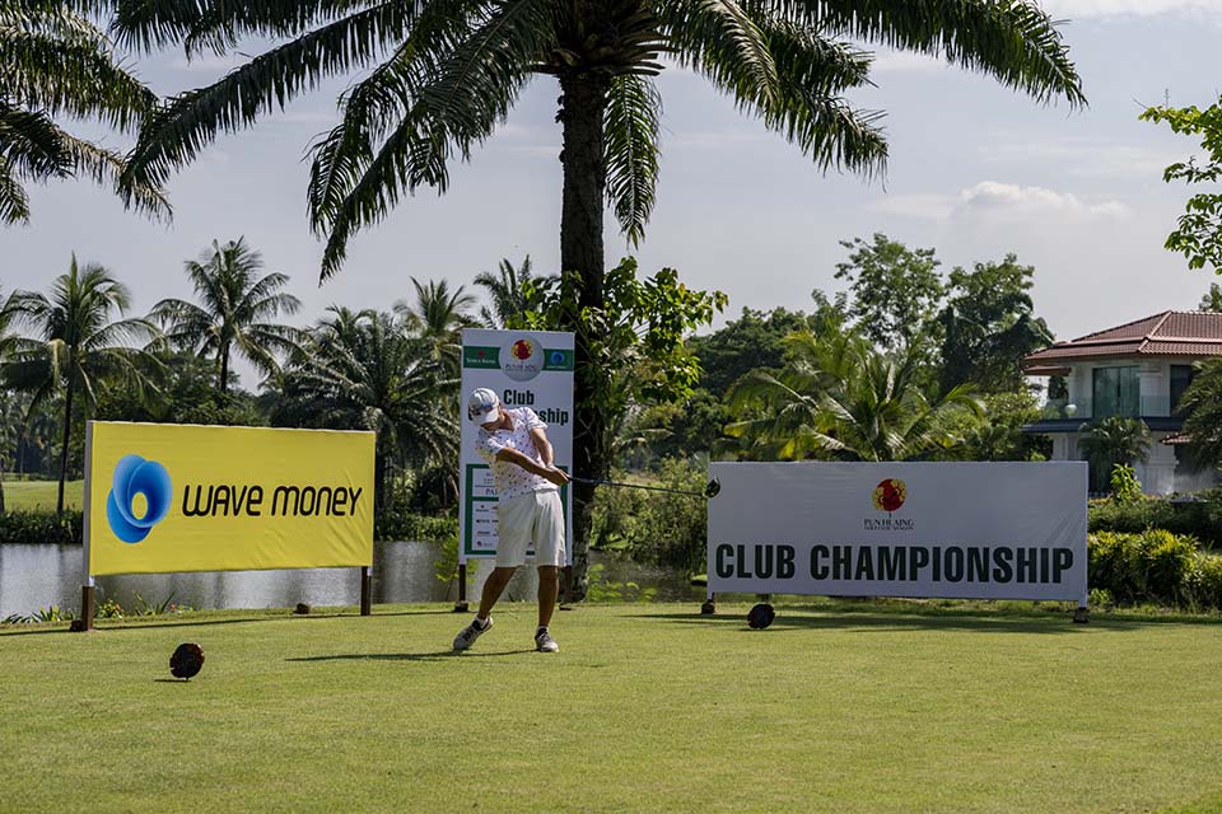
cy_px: 407
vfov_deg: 18.4
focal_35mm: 74
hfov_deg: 27.3
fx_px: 2512
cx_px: 611
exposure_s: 1/2000
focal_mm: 74
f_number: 5.6
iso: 360
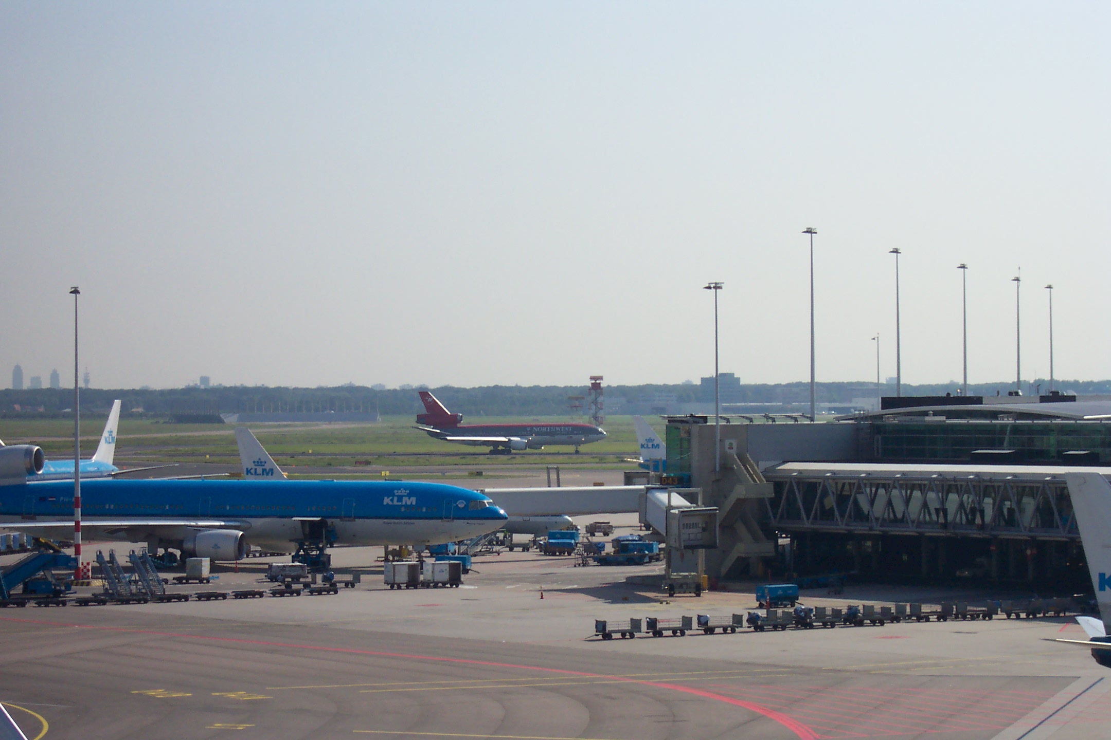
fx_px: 3518
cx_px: 556
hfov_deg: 17.9
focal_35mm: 114
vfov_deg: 12.0
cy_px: 370
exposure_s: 1/500
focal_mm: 24
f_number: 8
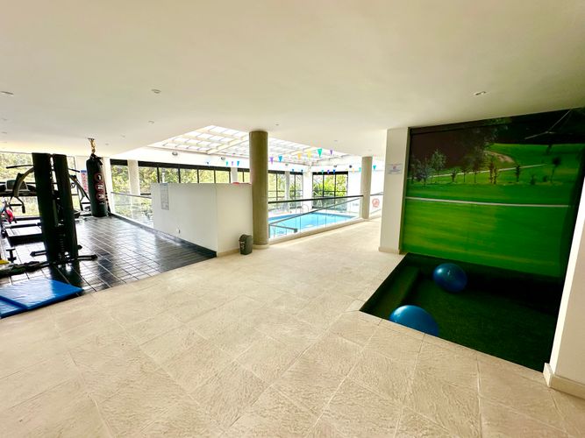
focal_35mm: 14
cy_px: 219
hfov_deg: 102.1
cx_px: 292
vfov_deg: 85.7
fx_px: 237
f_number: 2.2
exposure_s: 1/213
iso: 40
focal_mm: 2.22
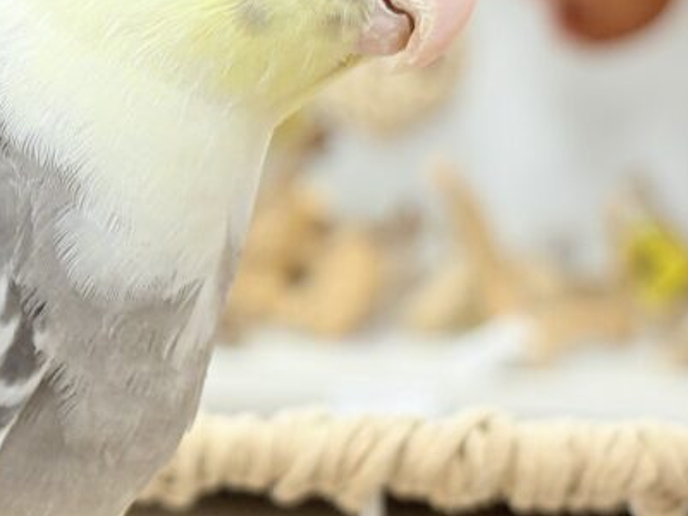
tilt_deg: -6.7
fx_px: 3101
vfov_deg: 9.5
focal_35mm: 156
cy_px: 71
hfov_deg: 12.6
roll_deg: +0.6
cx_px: 163
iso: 50
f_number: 1.6
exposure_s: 1/50
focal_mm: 5.96
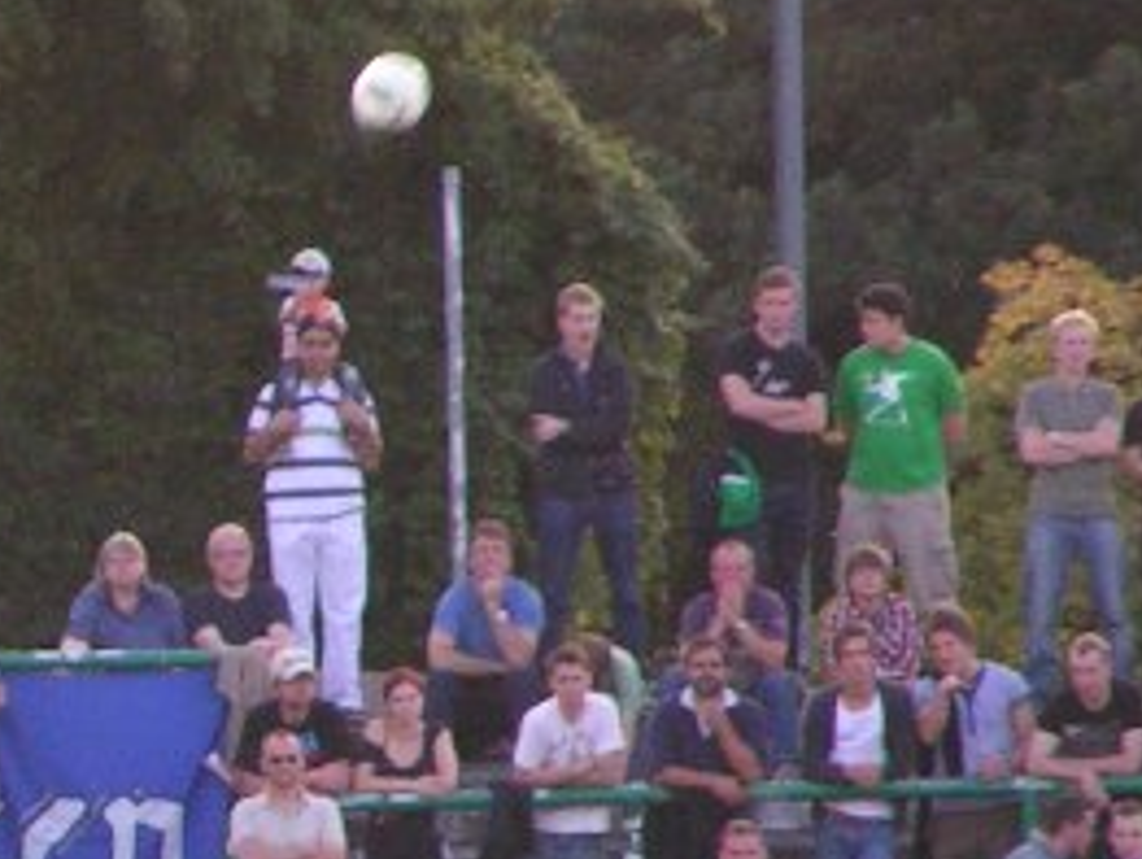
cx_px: -418
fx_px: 38271
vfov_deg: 1.3
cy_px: 593
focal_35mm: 1159
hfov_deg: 1.7
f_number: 3.5
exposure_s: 1/400
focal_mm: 58
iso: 200
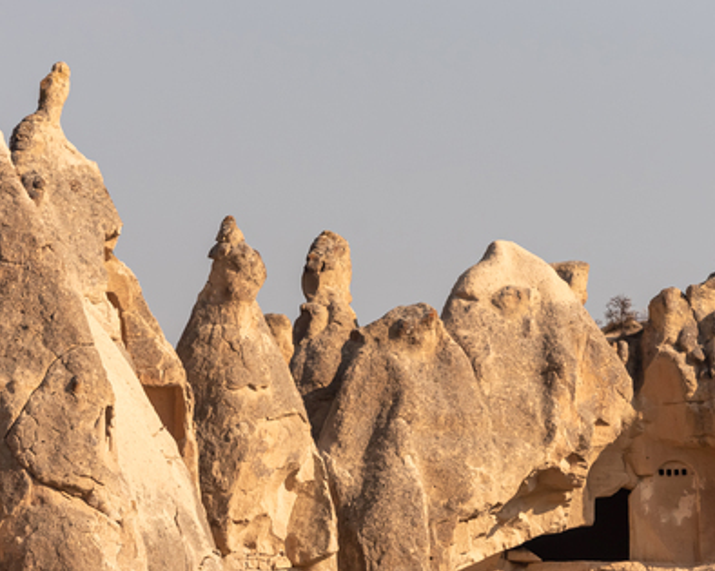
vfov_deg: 2.4
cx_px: 367
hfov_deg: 3.0
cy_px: 458
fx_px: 13603
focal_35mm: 643
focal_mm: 300
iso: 400
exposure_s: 1/2500
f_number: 6.3
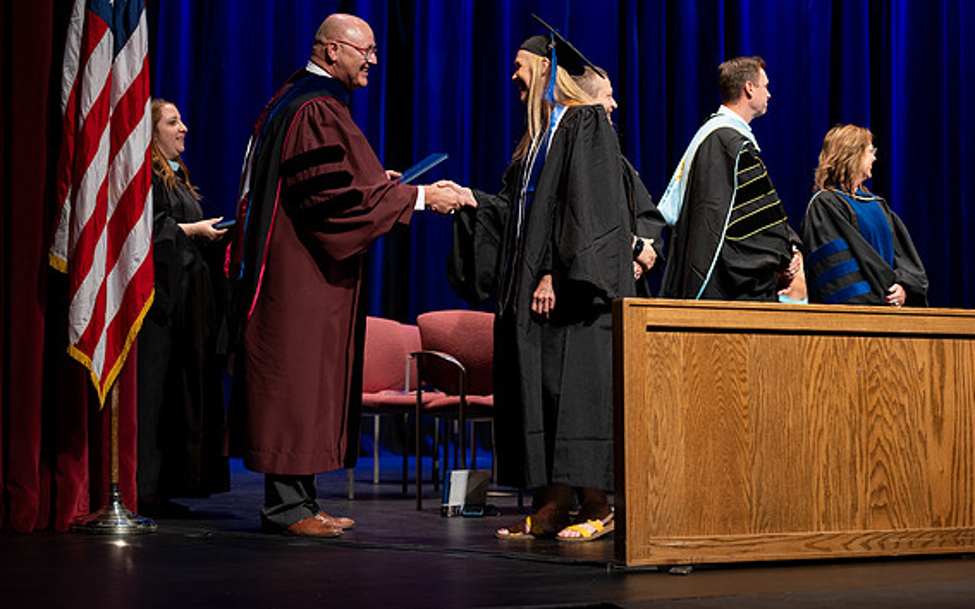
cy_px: 290
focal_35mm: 73
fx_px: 1939
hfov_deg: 28.2
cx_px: 492
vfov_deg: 17.8
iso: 640
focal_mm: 70
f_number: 2.8
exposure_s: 1/250
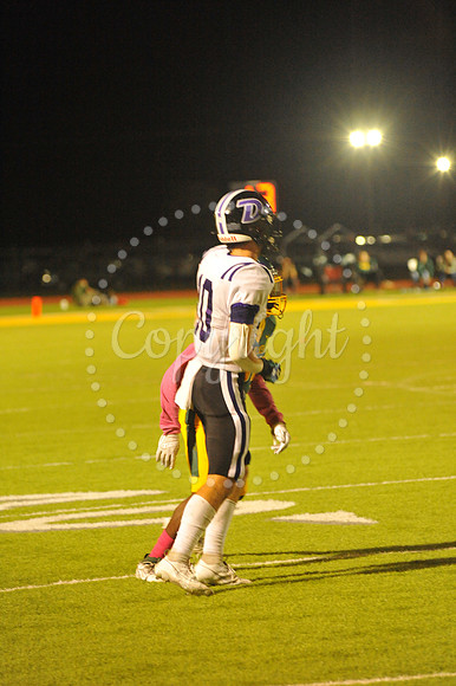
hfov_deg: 6.9
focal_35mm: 200
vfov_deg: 10.3
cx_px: 228
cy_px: 343
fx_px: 3804
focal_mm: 200
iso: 6400
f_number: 5
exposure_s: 1/200
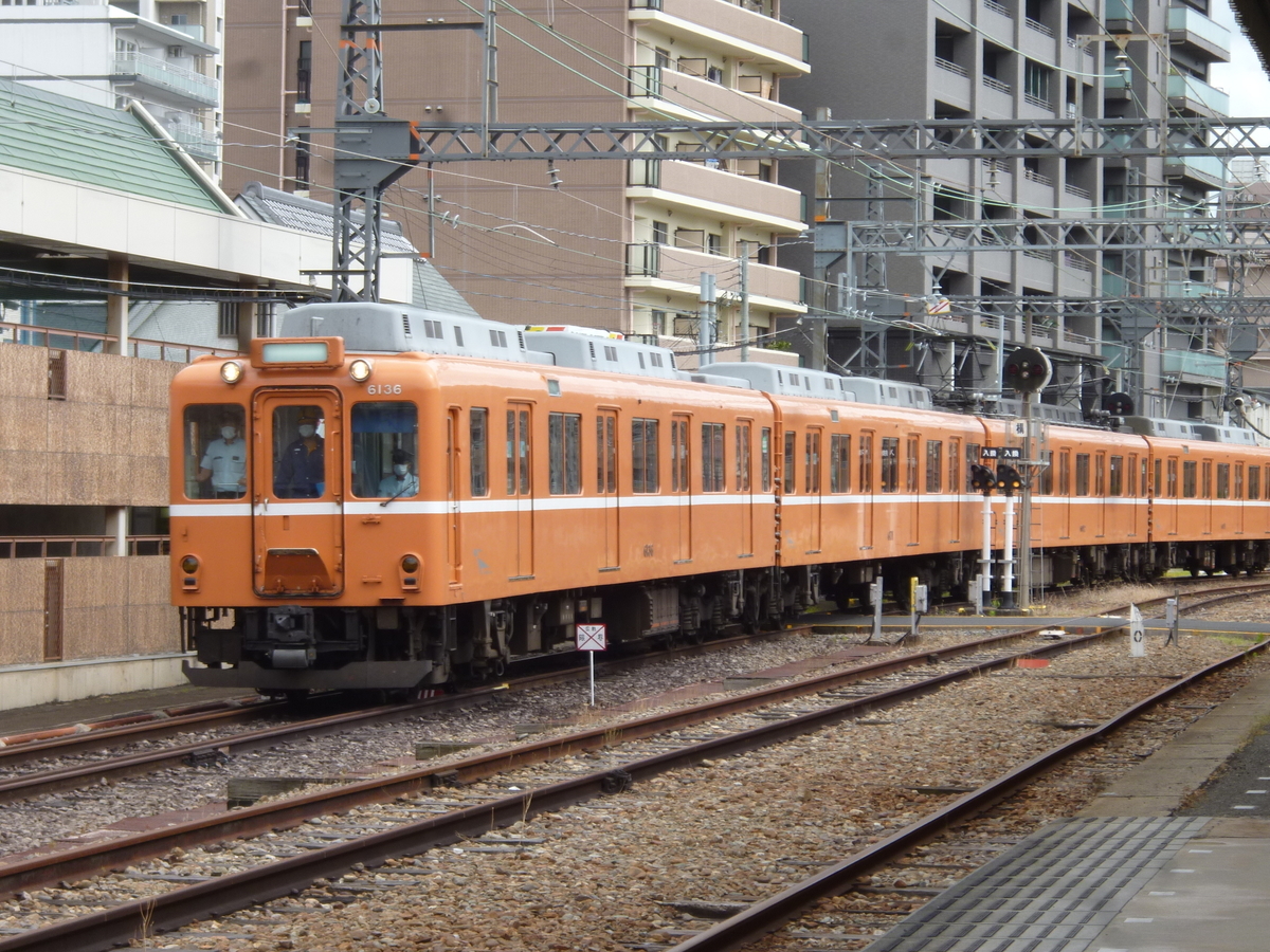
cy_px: 476
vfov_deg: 12.3
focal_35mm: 120
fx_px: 4403
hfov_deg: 16.4
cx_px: 635
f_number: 6.5
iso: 100
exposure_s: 1/125
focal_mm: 20
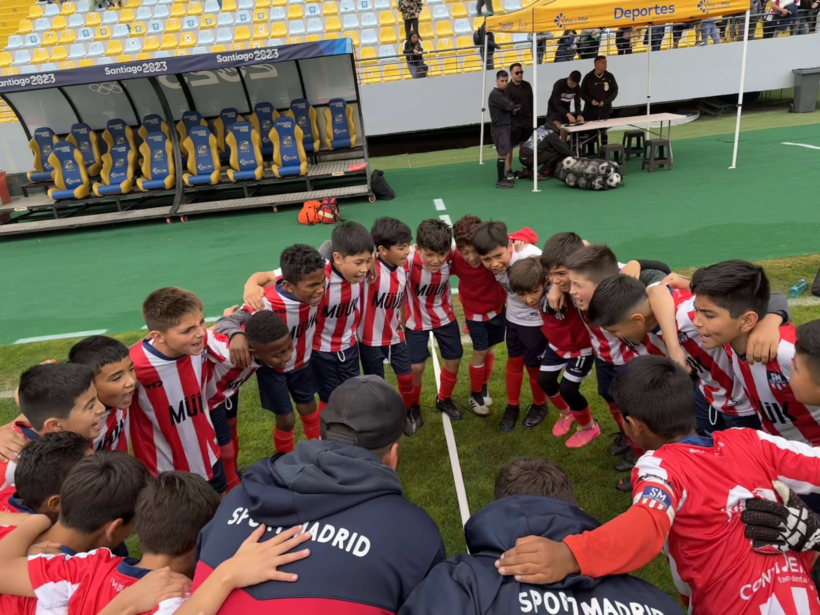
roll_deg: +4.3
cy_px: 308
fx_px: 569
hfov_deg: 71.6
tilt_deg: -19.8
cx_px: 410
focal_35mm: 24
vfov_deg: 56.8
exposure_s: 1/259
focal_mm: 6.86
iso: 80
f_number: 1.78
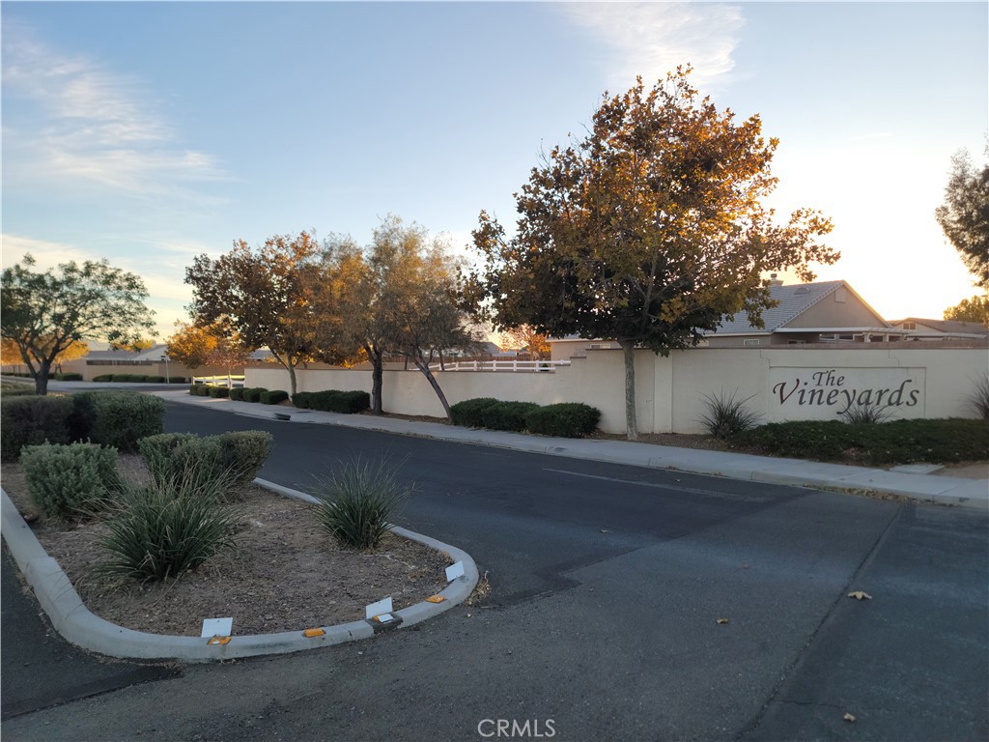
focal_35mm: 25
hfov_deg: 69.4
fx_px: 714
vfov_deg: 54.9
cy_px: 371
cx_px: 494
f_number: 1.8
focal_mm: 7
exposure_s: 1/258
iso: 20
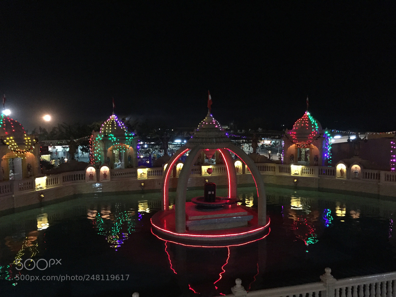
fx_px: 332
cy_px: 148
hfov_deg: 61.7
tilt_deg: -5.2
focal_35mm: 29
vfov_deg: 48.2
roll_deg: +0.6
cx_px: 198
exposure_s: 1/17
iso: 400
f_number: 2.2
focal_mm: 4.15
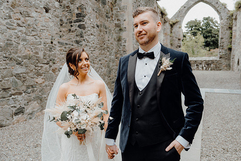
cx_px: 120
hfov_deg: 63.6
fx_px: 194
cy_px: 80
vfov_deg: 45.0
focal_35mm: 29
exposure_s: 1/160
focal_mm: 29
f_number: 3.5
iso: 125
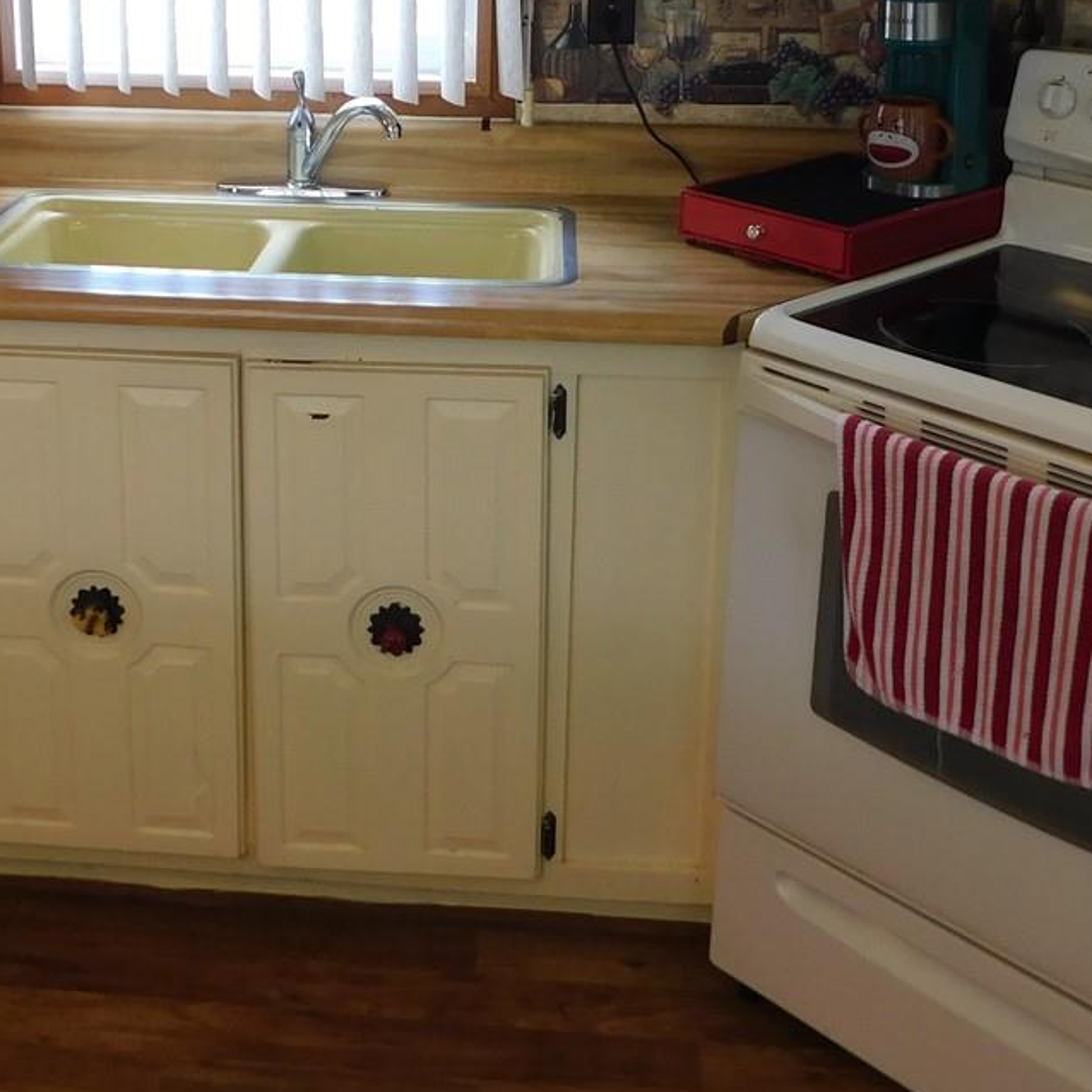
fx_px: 1820
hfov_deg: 33.2
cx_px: 406
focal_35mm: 51
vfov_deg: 31.9
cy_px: 128
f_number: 3
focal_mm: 4
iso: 125
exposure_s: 1/30
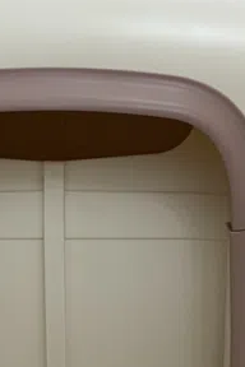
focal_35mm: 60
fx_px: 612
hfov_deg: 22.5
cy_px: 222
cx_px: 87
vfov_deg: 33.3
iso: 125
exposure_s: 1/50
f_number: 1.6
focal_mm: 5.96
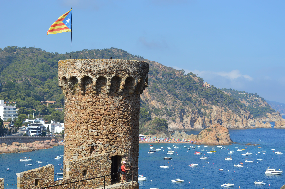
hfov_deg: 24.6
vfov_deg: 16.5
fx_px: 653
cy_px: 94
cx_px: 142
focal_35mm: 82
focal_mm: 55
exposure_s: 1/250
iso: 100
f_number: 8
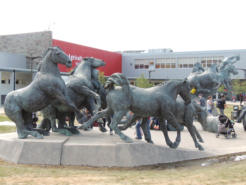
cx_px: 123
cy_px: 92
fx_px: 334
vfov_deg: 30.9
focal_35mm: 47
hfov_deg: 40.4
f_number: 3.5
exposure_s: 1/125
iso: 100
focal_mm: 8.3
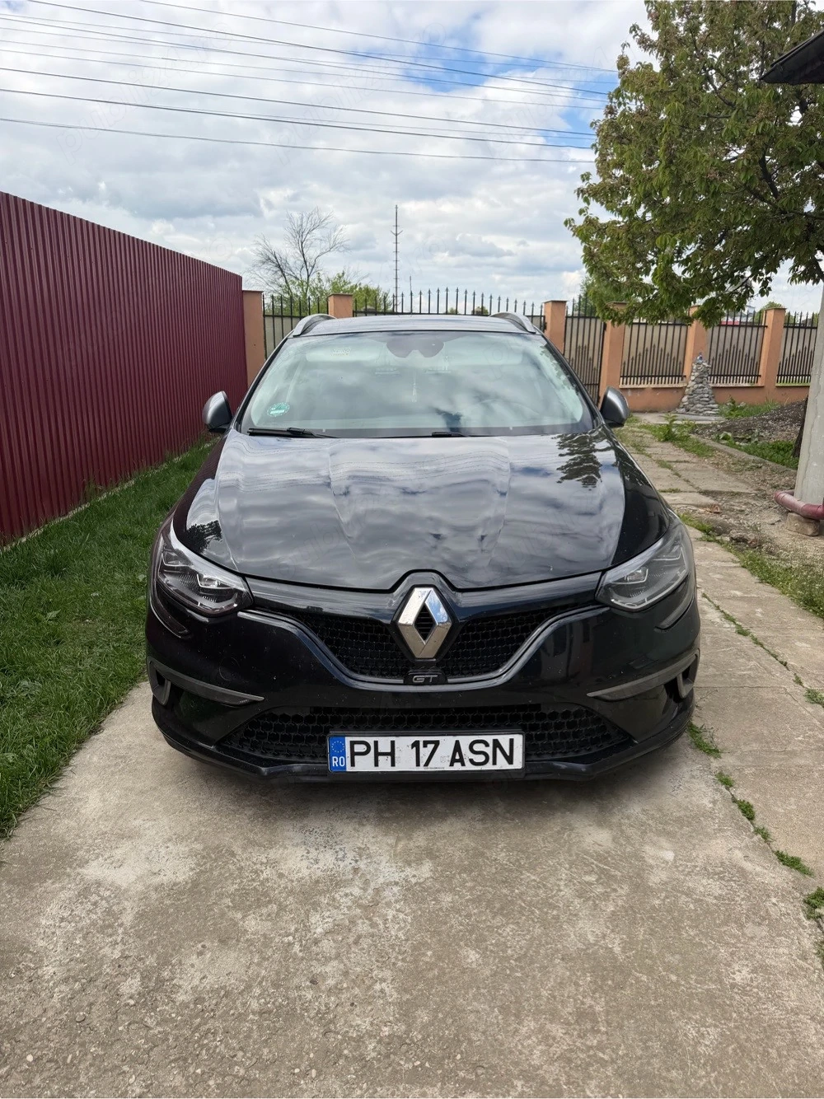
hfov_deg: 56.8
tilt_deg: -13.7
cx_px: 412
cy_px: 550
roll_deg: -0.7
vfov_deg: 71.6
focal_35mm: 24
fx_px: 762
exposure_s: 1/2525
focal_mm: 6.76
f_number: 1.78
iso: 80
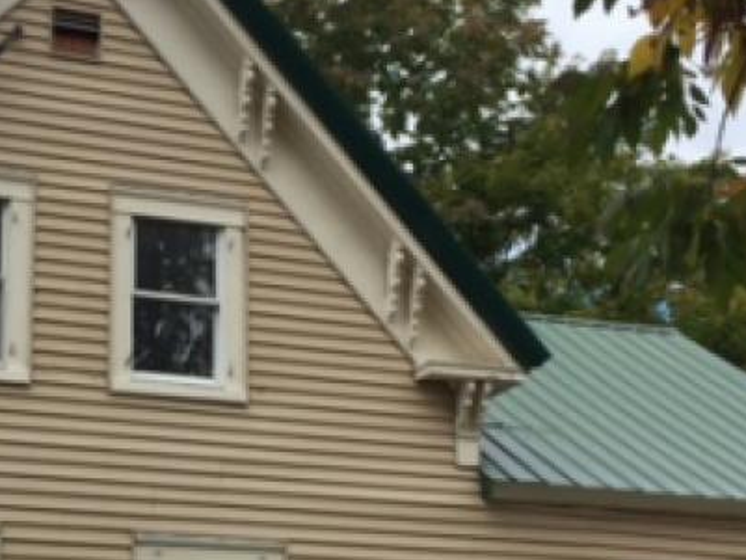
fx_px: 1595
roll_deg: -0.7
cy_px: 459
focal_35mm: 74
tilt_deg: +12.8
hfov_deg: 26.0
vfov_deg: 19.7
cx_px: 190
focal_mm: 4.15
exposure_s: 1/1522
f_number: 2.2
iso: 32
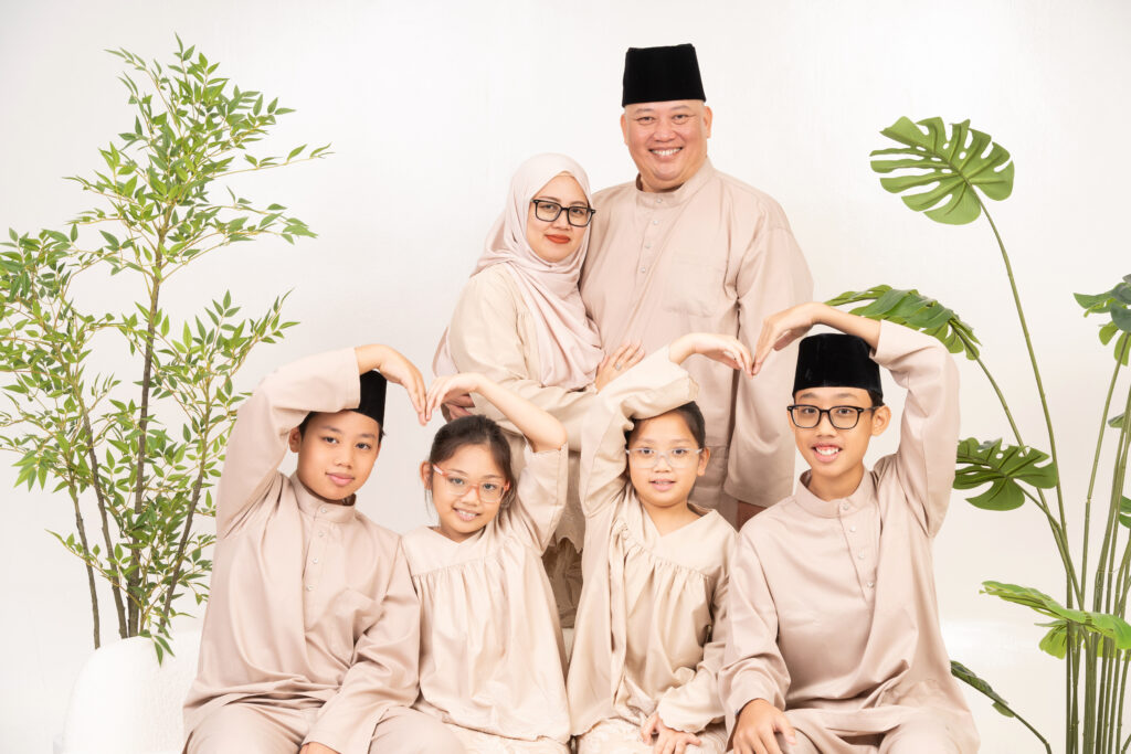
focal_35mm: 66
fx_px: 2074
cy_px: 377
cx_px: 566
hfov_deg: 30.5
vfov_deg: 20.6
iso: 250
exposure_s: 1/125
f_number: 8
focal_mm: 66
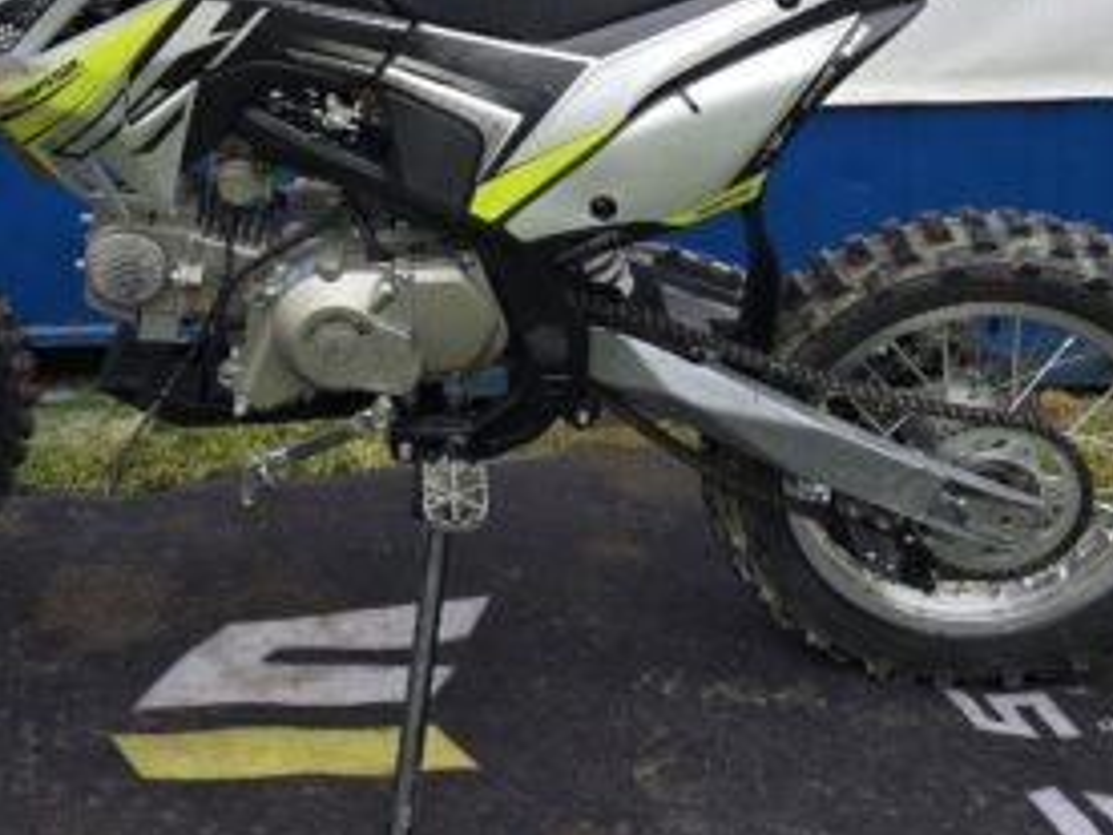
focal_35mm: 50
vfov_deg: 27.1
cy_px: -44
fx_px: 1608
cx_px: 298
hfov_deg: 37.4
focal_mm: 6.3
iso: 32
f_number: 1.7
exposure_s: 1/180
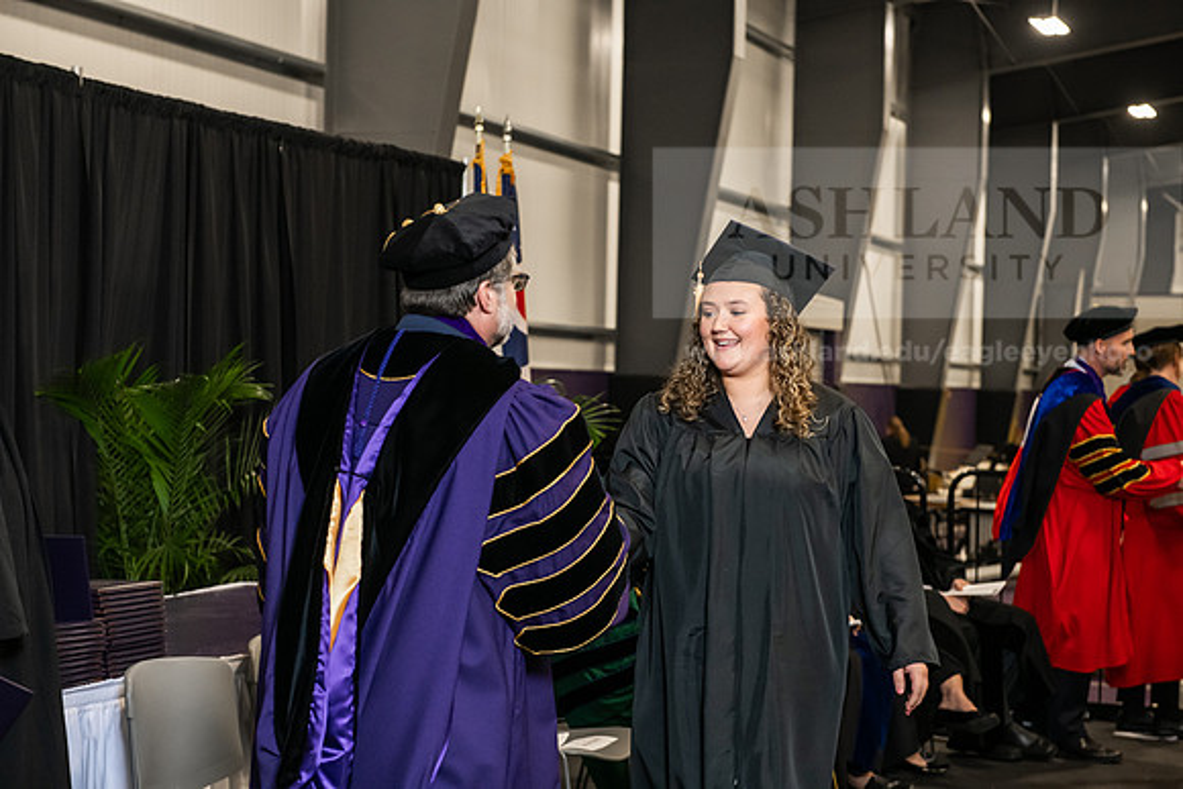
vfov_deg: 19.5
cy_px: 394
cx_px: 592
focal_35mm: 70
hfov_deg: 28.8
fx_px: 2301
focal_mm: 70
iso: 2500
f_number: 5
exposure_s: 1/200
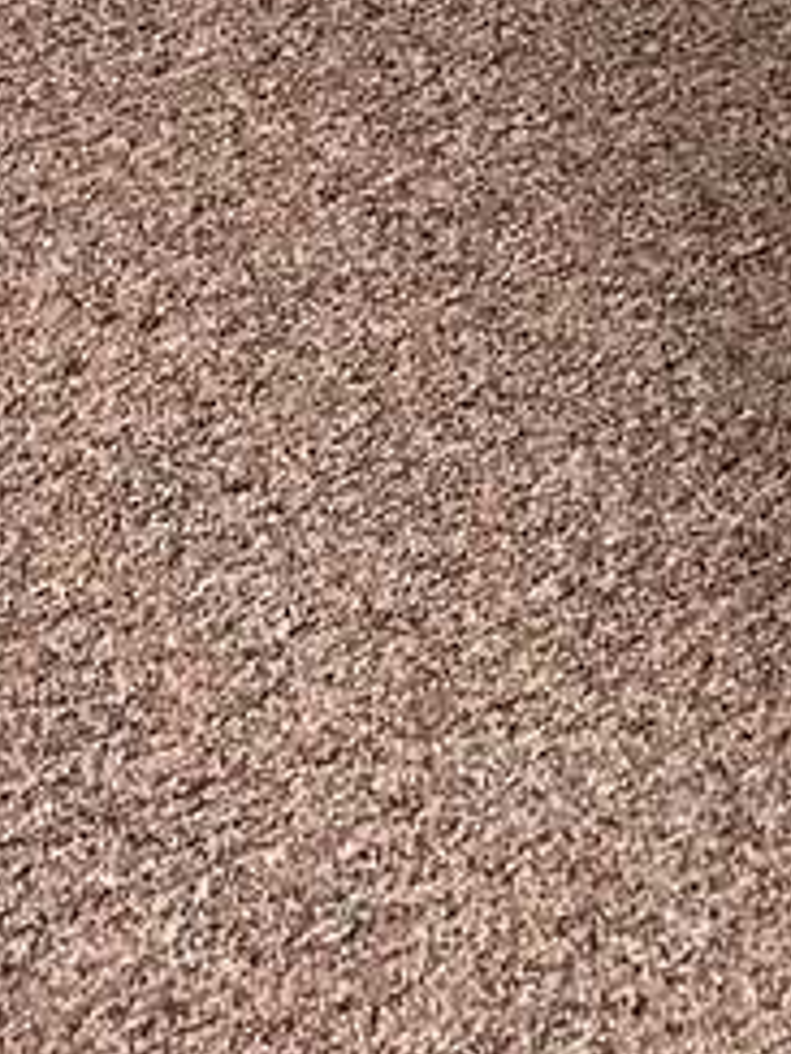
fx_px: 3321
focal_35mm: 109
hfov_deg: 13.3
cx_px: -99
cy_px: -898
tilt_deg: -31.0
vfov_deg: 15.3
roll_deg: -1.6
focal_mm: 5.7
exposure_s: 1/60
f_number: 1.5
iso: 500
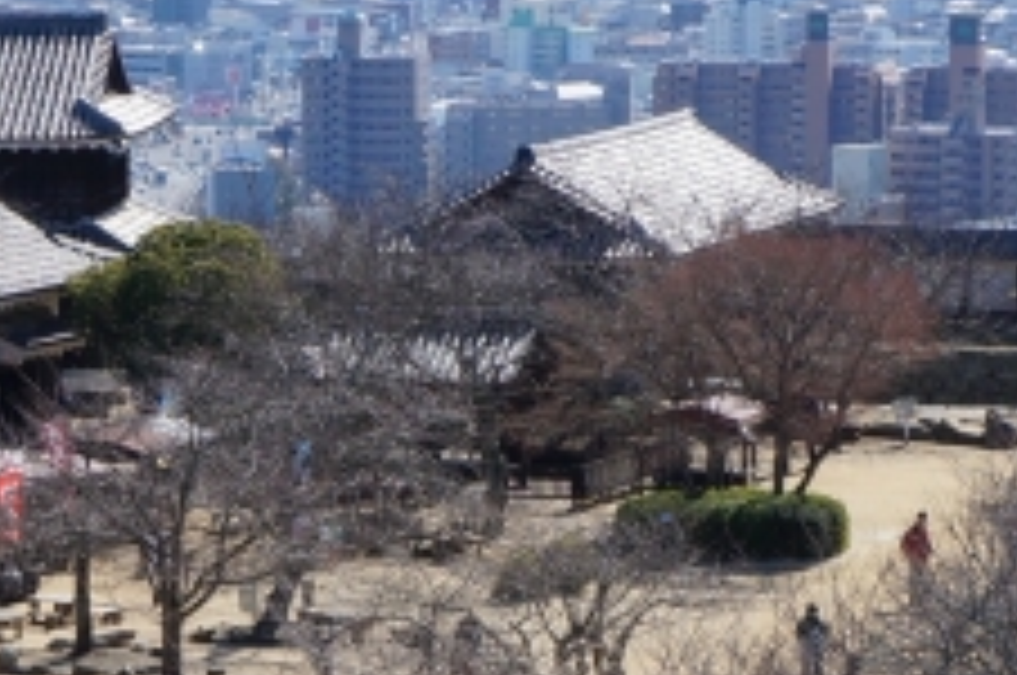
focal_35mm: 245
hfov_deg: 8.4
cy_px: 801
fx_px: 6917
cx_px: 500
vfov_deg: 5.6
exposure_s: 1/200
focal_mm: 37
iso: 200
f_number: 13
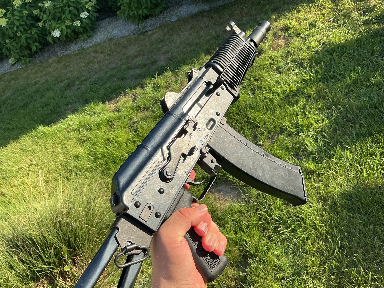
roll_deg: +27.5
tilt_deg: -38.4
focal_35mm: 29
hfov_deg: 61.7
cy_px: 144
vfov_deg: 48.2
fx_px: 322
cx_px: 192
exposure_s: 1/709
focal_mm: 3
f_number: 1.8
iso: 25
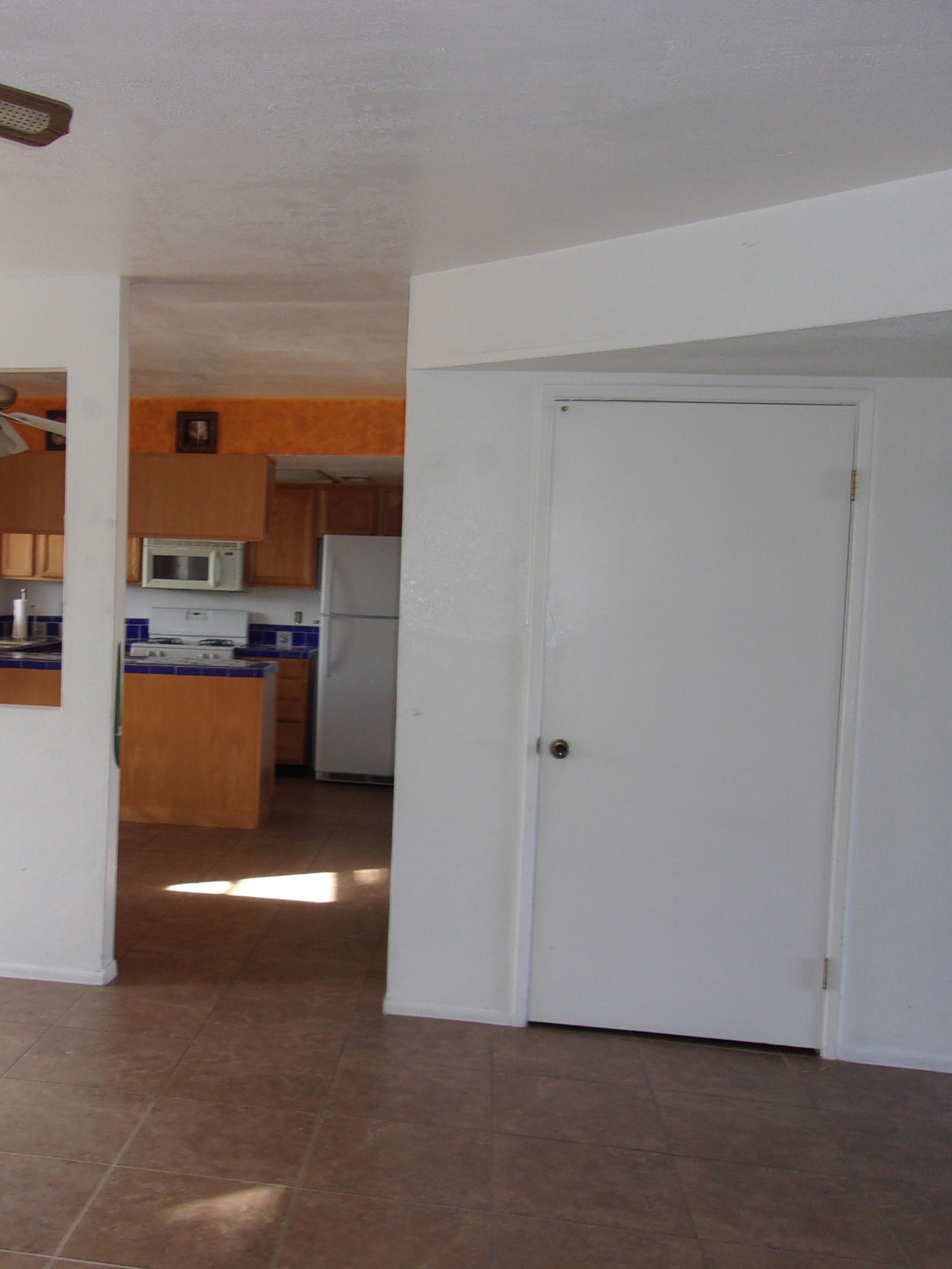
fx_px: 1357
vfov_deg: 50.1
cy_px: 629
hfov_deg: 37.8
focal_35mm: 37
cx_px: 253
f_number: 3
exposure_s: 1/56
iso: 80
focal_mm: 4.9
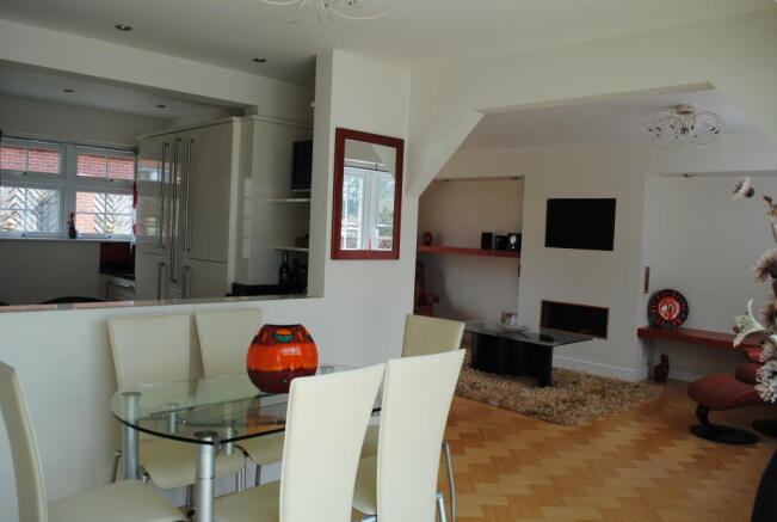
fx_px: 649
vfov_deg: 43.8
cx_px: 388
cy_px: 261
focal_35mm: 30
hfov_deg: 61.8
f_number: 5.6
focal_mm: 20
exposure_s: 1/125
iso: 160
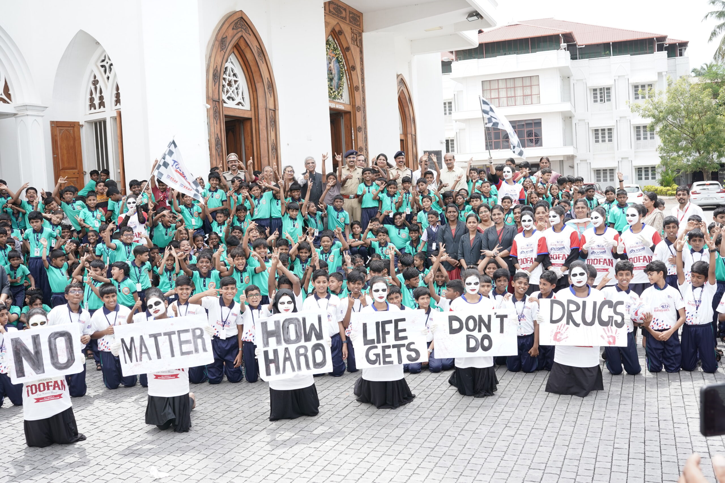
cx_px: 362
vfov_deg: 37.9
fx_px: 705
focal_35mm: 35
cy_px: 242
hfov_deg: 54.4
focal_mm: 35
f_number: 7.1
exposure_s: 1/200
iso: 320
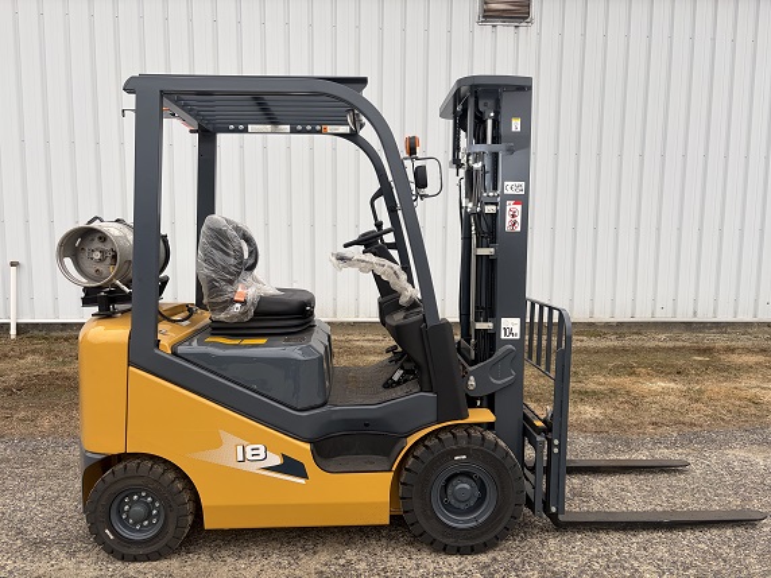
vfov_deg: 53.1
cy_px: 289
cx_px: 386
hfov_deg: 67.3
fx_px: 579
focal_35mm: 26
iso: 80
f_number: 1.6
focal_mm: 5.96
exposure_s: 1/121
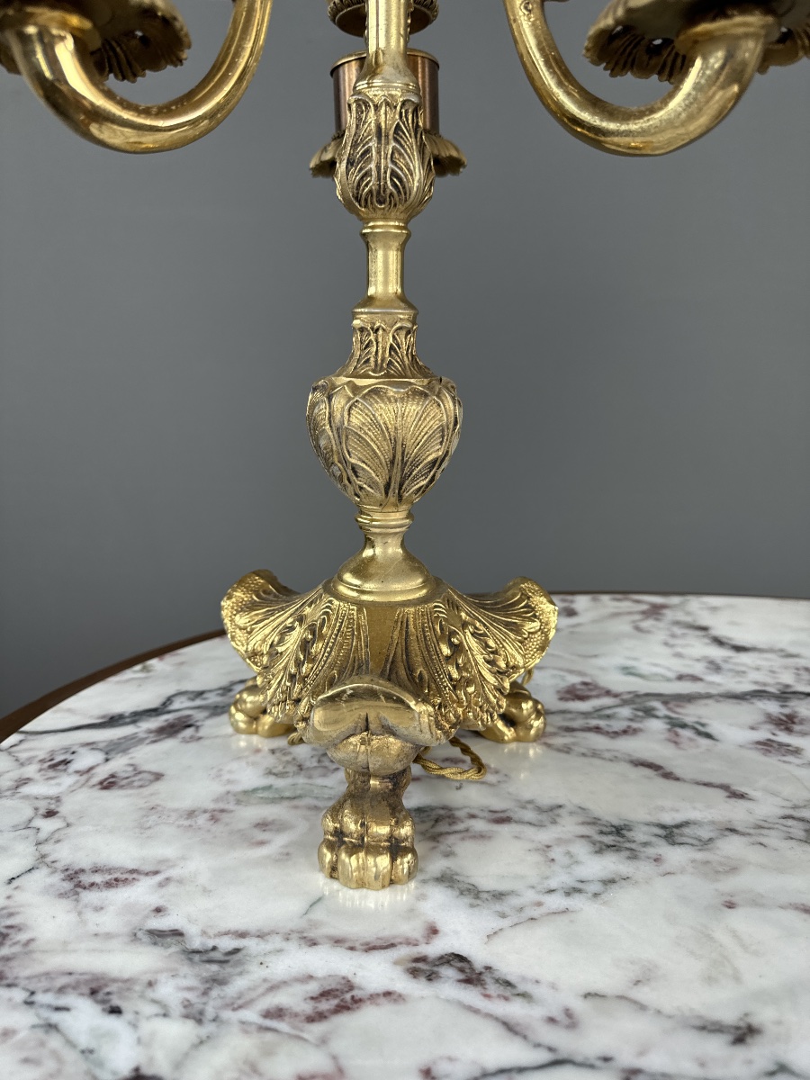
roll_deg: -0.8
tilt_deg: -16.5
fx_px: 749
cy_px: 540
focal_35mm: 24
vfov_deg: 71.6
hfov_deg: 56.8
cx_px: 405
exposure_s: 1/129
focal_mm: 6.76
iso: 50
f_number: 1.78
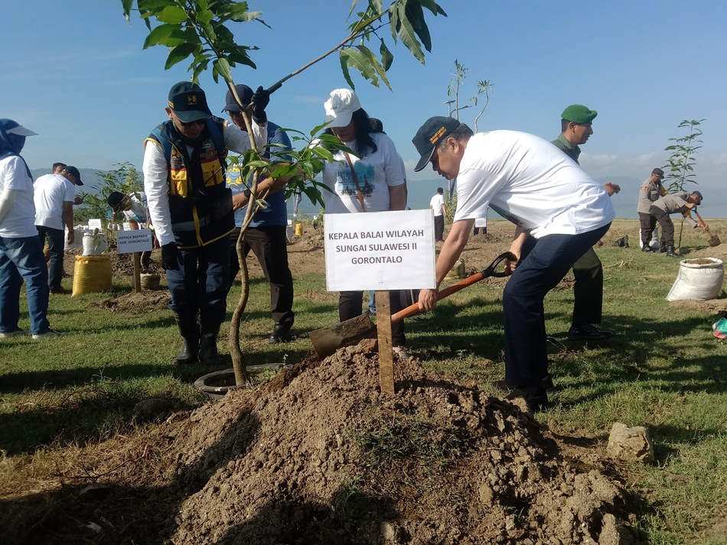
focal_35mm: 26
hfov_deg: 67.3
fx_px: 546
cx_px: 364
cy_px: 272
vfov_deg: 53.1
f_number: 2.2
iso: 101
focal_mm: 3.65
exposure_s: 1/1064
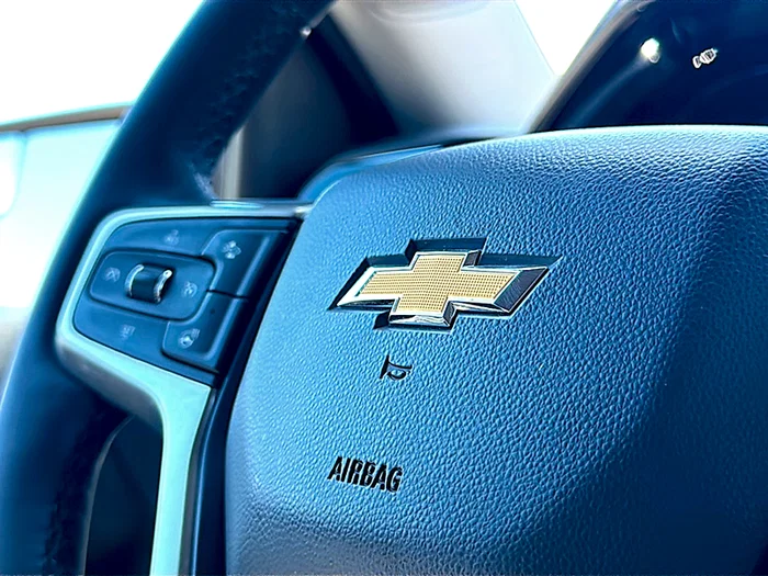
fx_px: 887
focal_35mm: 40
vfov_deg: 36.0
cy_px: 288
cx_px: 384
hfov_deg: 46.8
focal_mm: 6.86
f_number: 1.78
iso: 80
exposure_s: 1/72
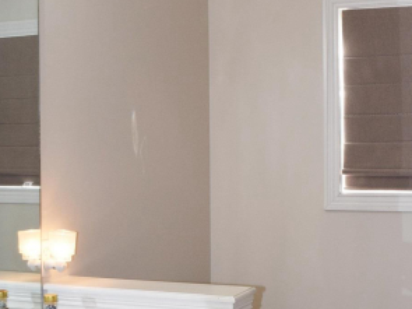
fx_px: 785
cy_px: 178
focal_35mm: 66
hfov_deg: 29.4
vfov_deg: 22.2
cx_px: 200
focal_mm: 18
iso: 720
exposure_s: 1/125
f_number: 5.6
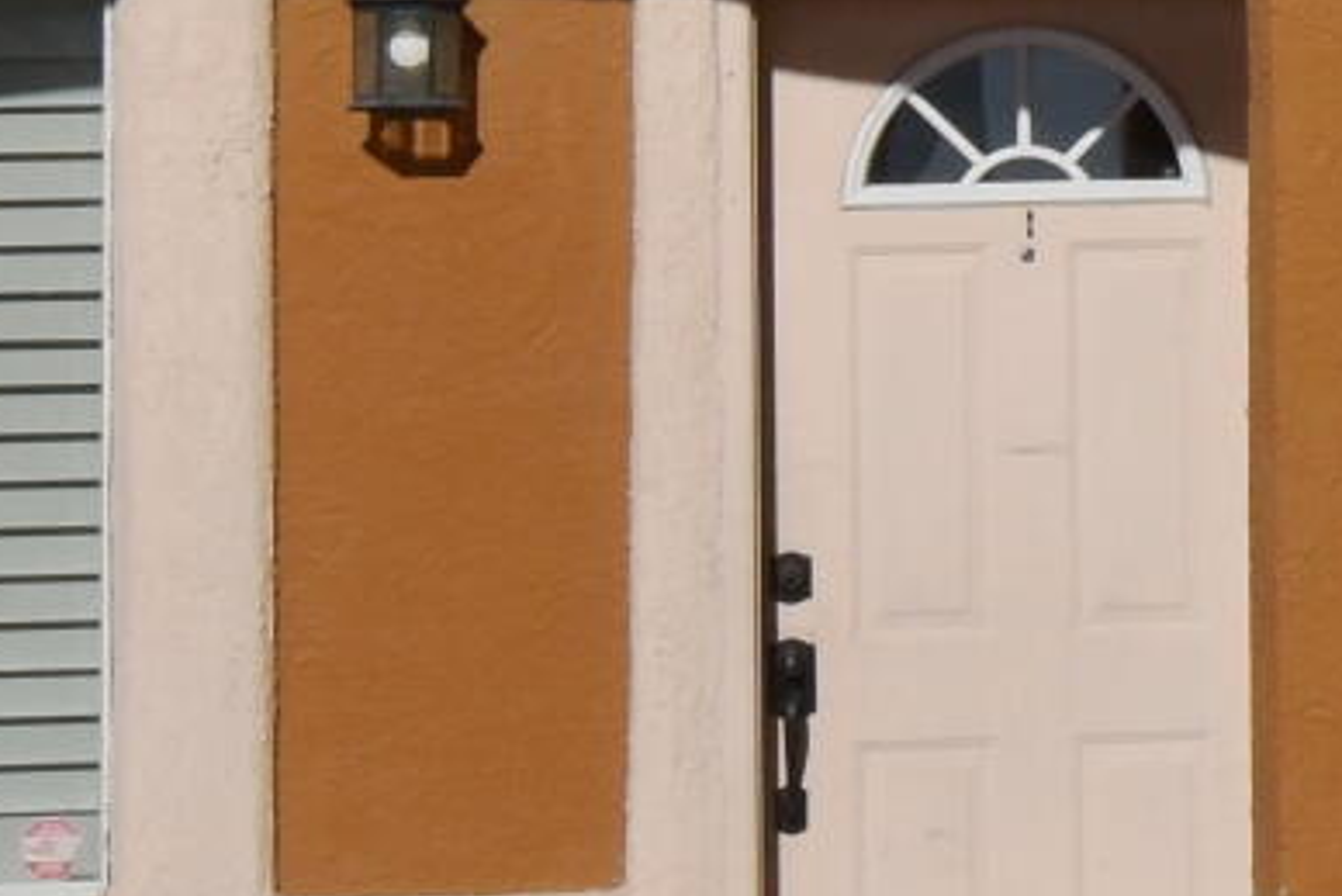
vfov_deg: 5.9
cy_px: -394
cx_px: 2286
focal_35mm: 232
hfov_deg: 8.6
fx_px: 8651
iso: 220
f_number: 5.6
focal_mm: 20
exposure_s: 1/4000
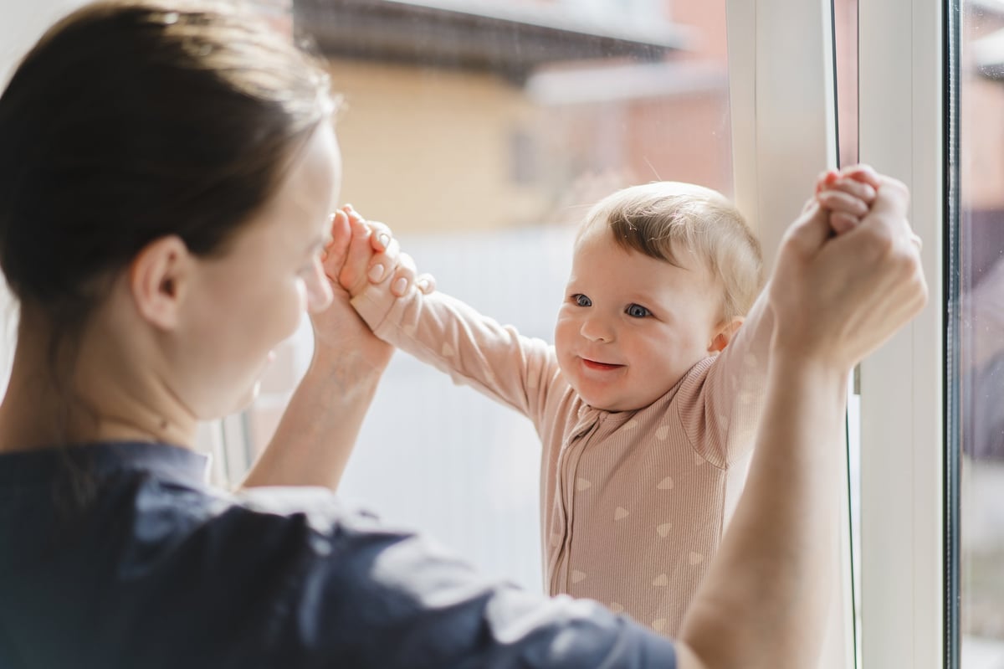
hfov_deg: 36.3
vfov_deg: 24.6
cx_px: 502
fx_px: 1533
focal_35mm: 55
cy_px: 334
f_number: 1.8
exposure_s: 1/500
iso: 100
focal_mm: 55
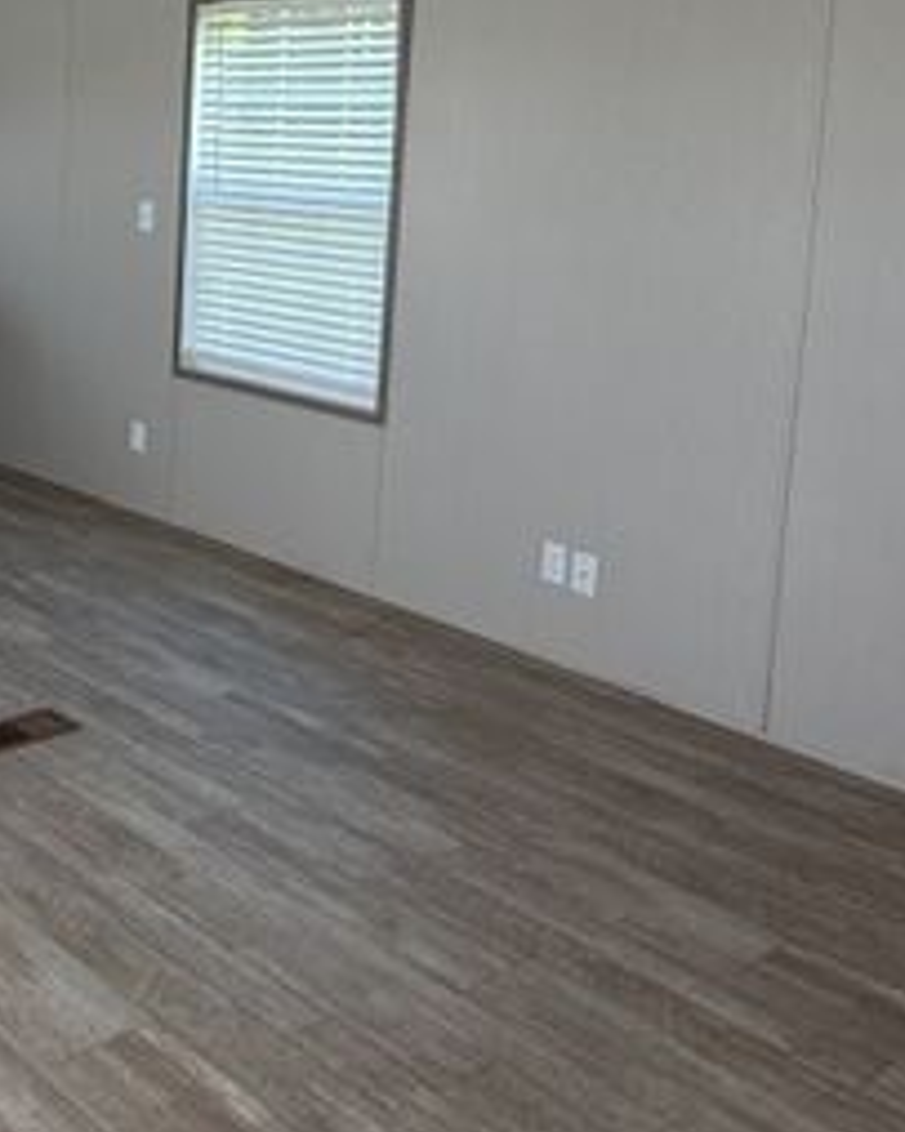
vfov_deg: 41.4
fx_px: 1441
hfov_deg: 31.1
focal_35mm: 43
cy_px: 258
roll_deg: +0.2
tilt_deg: -6.7
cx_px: -89
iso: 100
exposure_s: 1/121
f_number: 2.2
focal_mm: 2.22
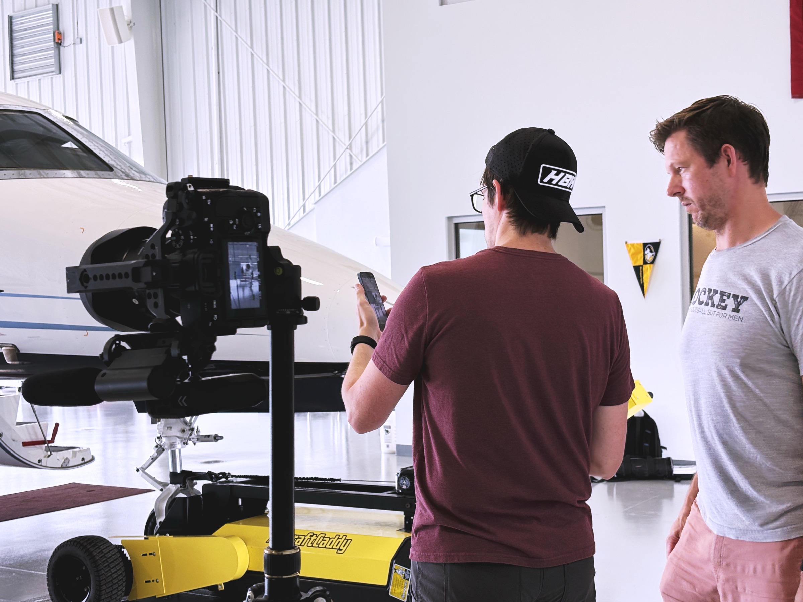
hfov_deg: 36.8
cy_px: 301
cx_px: 402
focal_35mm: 52
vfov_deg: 28.0
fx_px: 1206
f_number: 1.6
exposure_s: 1/140
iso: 50
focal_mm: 5.96
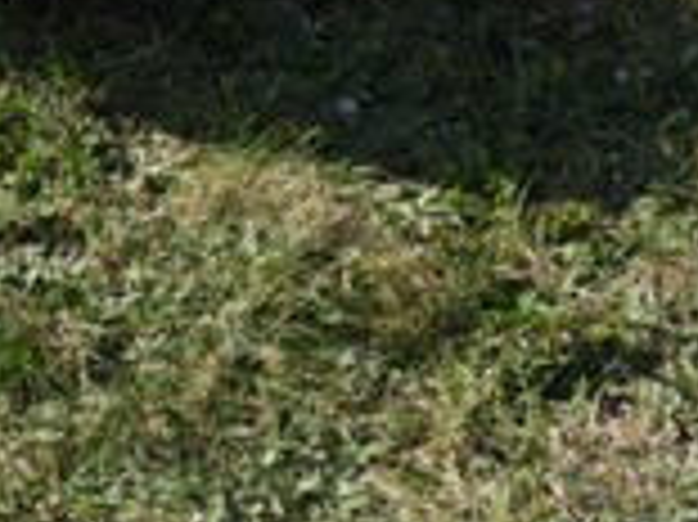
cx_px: -441
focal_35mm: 232
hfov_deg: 8.3
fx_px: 4674
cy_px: -554
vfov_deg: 6.2
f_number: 4
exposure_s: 1/640
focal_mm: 8.1
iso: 100
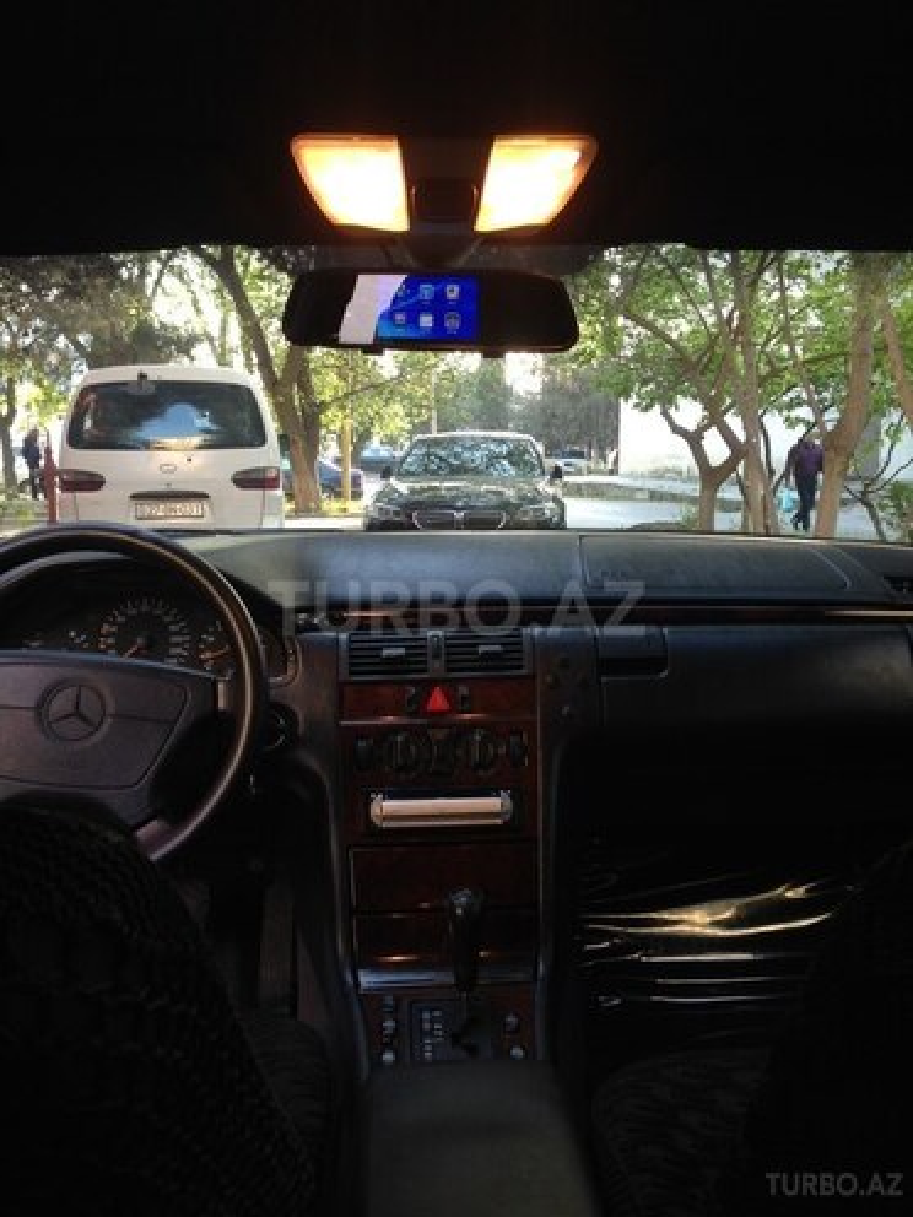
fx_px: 1161
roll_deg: -0.6
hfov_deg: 42.9
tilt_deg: -6.5
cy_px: 608
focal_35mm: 33
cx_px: 456
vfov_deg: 55.4
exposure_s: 1/24
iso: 50
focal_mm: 4.12
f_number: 2.4
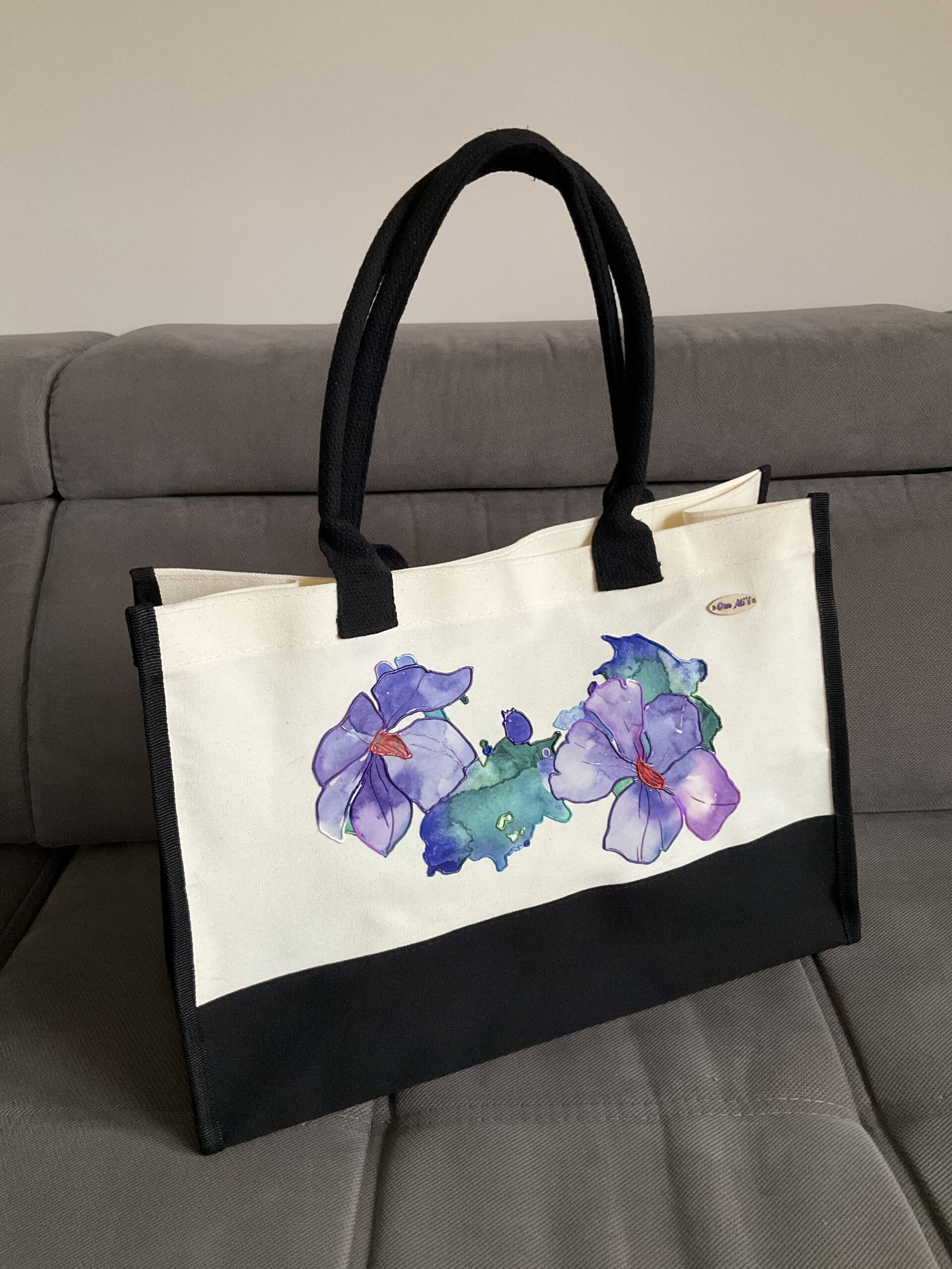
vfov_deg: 61.7
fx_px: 1063
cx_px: 476
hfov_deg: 48.2
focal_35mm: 29
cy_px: 634
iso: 320
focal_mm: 3
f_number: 1.8
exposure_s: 1/57
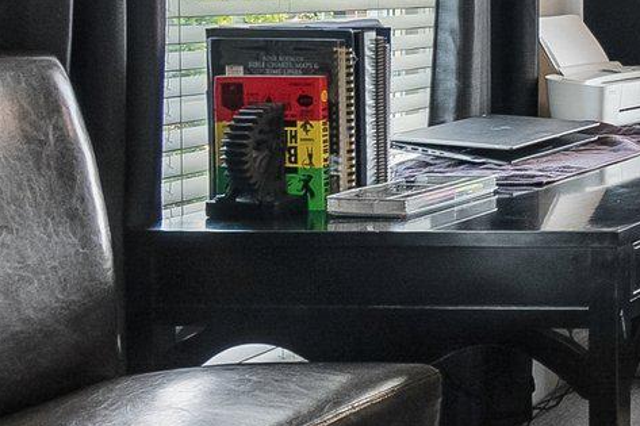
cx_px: 1164
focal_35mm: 65
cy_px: 33
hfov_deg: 20.8
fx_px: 1155
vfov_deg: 20.4
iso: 400
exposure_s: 1/60
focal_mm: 10
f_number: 5.6
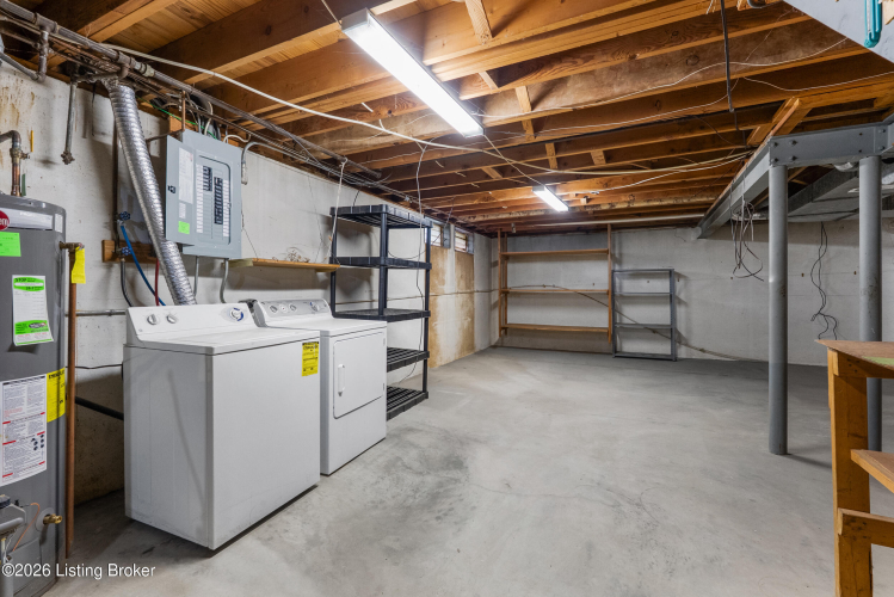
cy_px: 298
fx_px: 397
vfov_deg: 73.8
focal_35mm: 16
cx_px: 447
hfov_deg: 96.7
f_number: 11
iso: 2000
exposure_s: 1/2
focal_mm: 16
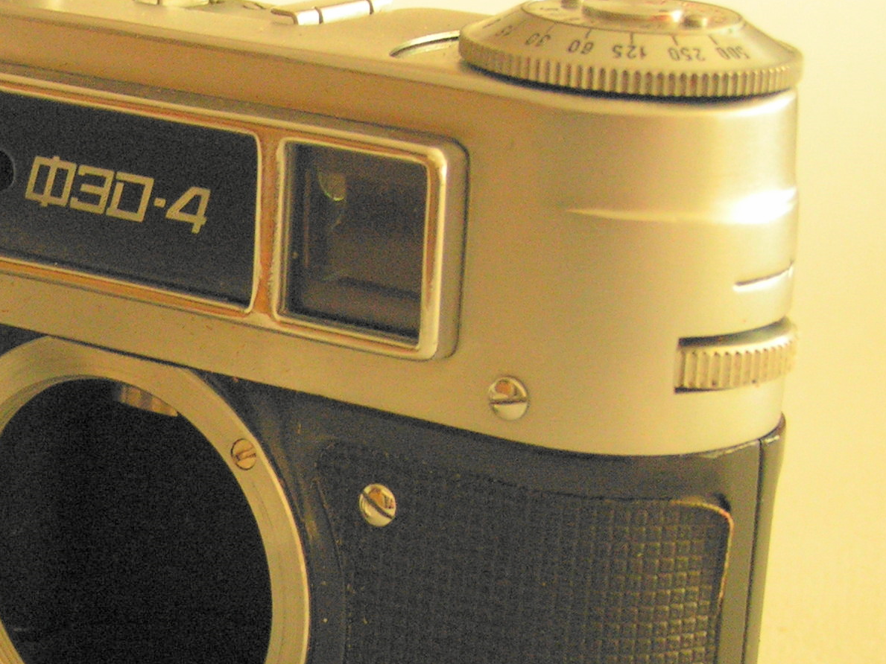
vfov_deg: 11.6
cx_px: 66
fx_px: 3277
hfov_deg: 15.2
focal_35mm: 128
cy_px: 493
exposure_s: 1/30
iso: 200
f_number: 3.2
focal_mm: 11.1
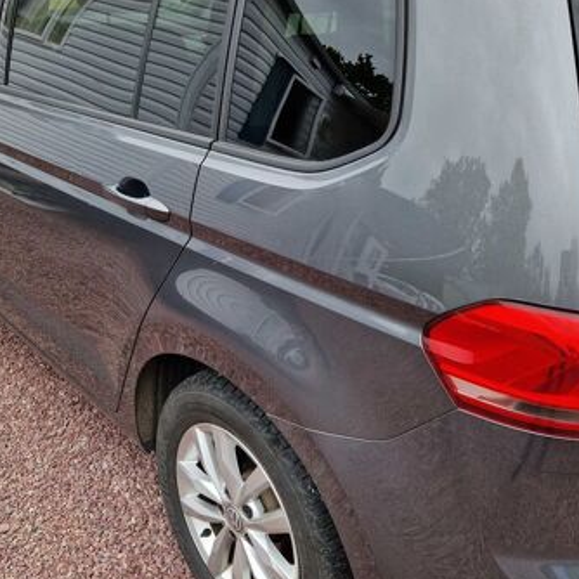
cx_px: 263
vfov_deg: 42.8
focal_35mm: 39
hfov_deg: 42.8
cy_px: 267
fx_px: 738
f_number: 1.8
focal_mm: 5.4
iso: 50
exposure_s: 1/180
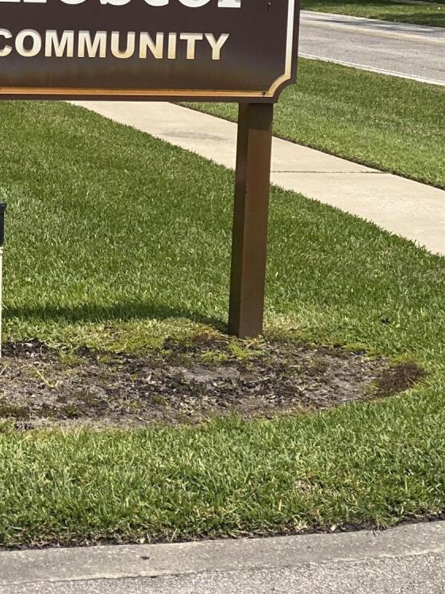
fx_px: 2383
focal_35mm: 139
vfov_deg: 14.0
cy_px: -2
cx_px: 52
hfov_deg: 10.6
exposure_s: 1/2398
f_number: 2
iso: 20
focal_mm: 6
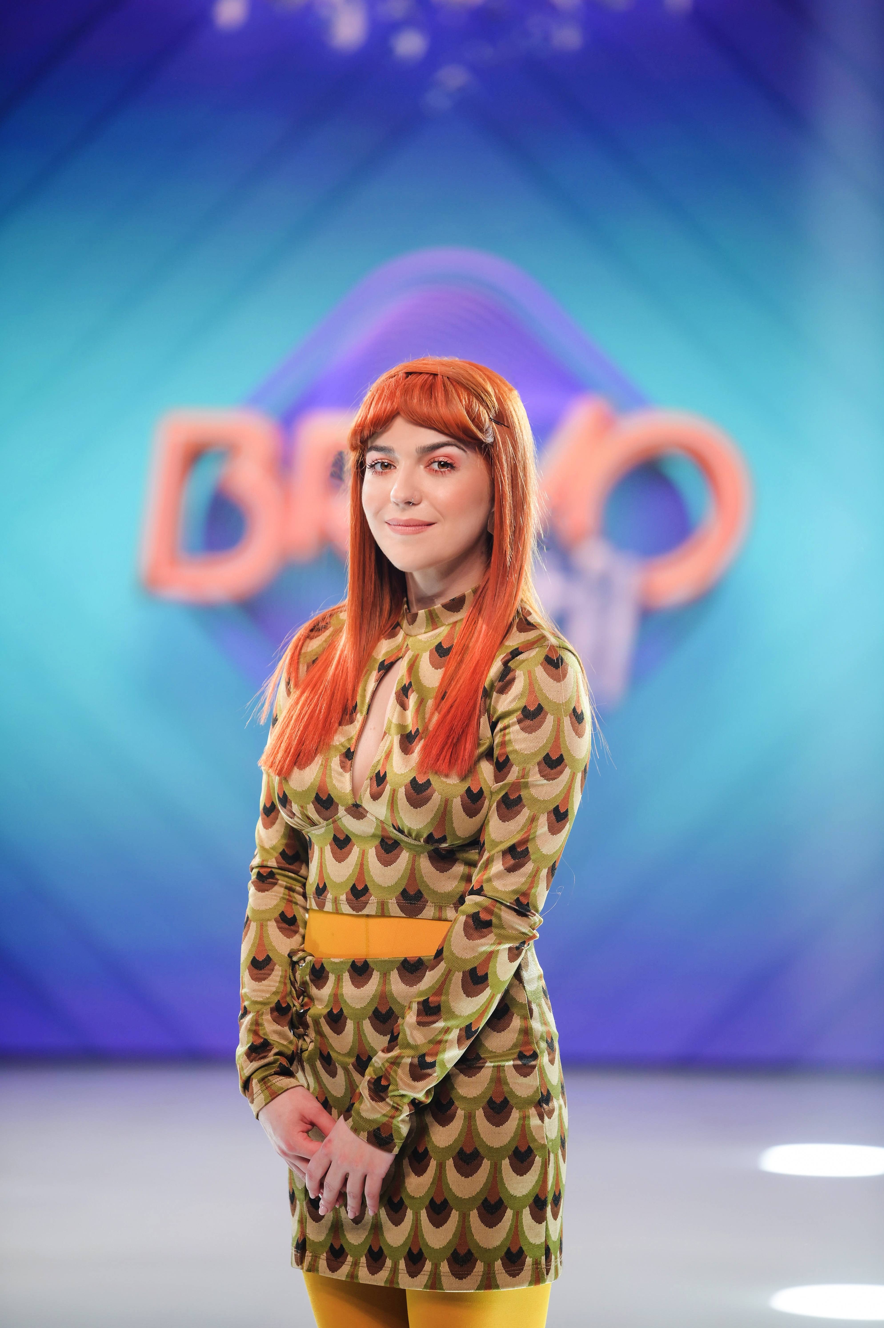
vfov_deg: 10.8
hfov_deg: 7.2
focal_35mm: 190
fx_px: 7007
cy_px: 664
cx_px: 442
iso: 400
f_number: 2.8
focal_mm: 190
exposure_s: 1/320
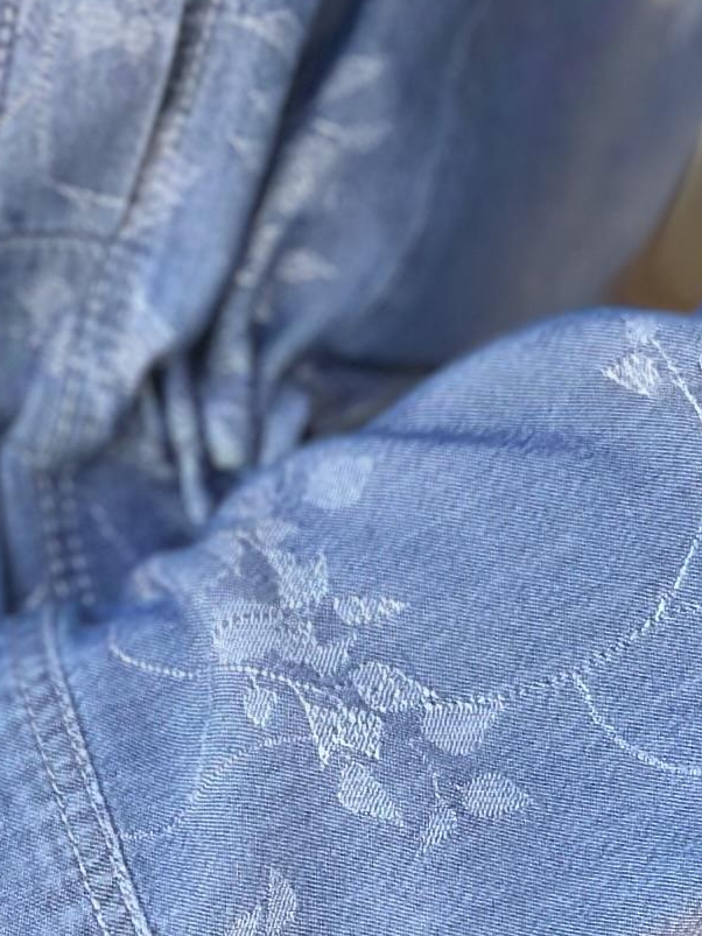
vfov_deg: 8.2
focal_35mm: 241
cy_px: 135
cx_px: -191
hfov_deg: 6.1
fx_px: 6518
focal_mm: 6.86
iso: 80
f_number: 1.78
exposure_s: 1/864
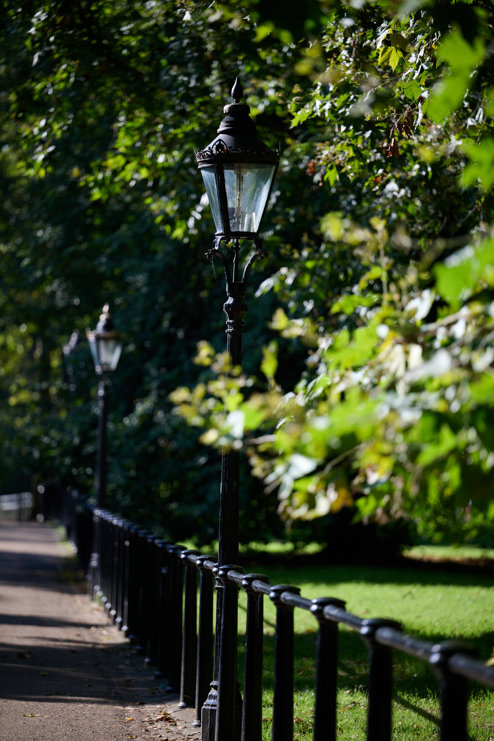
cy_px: 370
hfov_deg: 8.6
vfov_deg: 12.8
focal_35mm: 160
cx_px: 247
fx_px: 3293
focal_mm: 160
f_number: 2.8
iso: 250
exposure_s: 1/1600
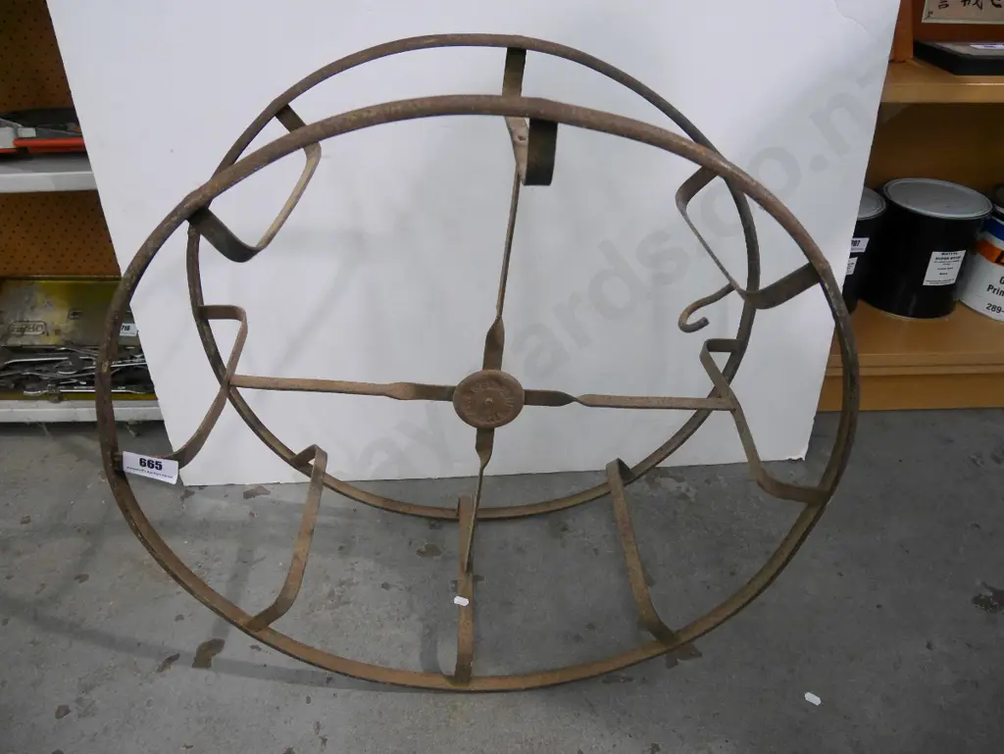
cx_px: 502
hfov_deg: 71.6
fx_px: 696
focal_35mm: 24
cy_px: 377
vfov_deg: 56.9
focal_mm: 12
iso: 3200
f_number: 4
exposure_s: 1/100
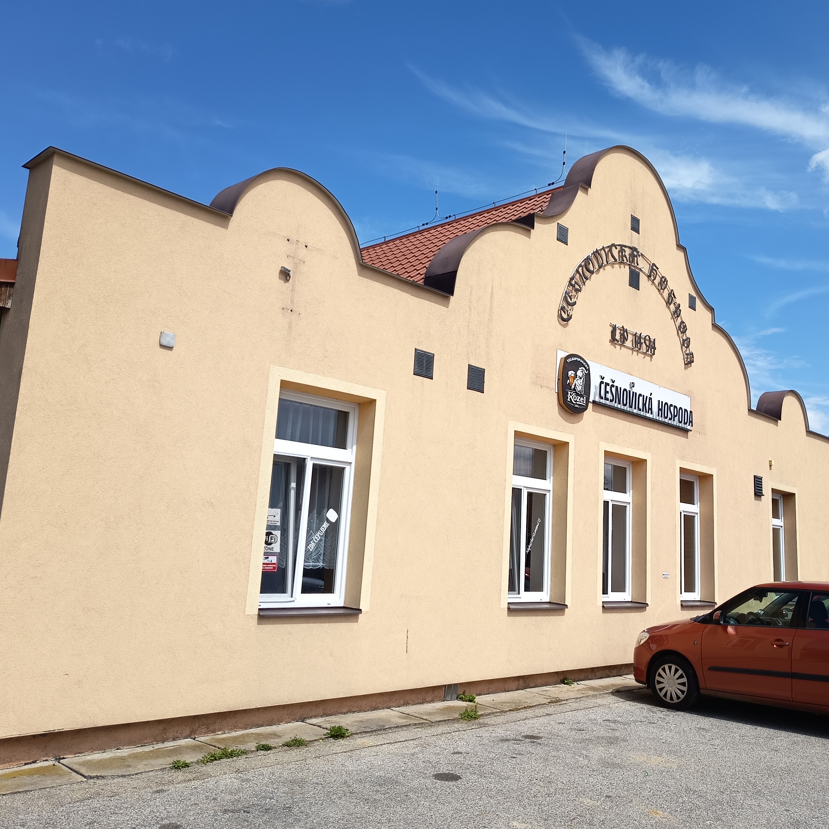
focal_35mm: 31
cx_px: 517
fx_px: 840
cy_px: 403
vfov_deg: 52.5
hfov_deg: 52.0
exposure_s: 1/639
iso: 52
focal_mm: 5.24
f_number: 1.7
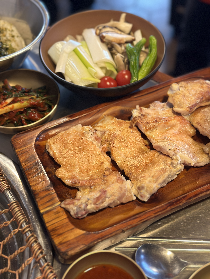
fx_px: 388
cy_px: 140
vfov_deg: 39.7
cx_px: 105
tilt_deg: -49.7
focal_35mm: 48
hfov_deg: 30.3
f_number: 1.78
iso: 250
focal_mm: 6.86
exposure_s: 1/40
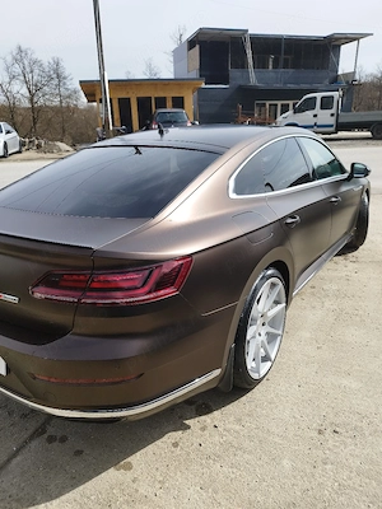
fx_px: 353
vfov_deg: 71.6
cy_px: 254
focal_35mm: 24
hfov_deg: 56.8
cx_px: 191
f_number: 1.89
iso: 50
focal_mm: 5.89
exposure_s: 1/769
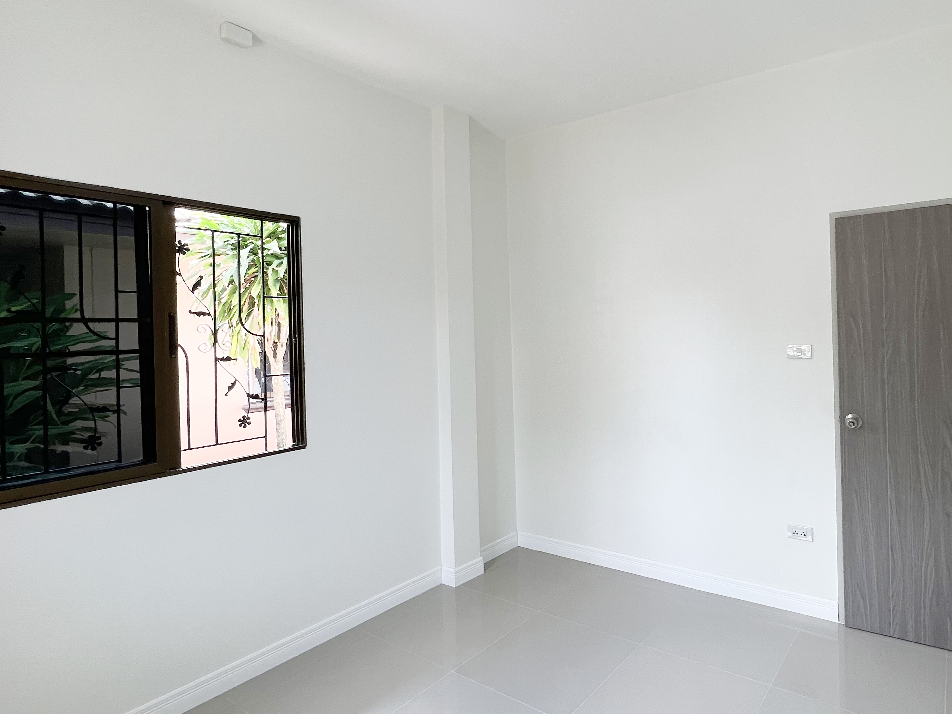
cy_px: 331
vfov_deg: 68.6
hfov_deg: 82.8
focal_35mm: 19
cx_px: 603
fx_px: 523
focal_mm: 1.57
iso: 50
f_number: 1.8
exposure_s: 1/99
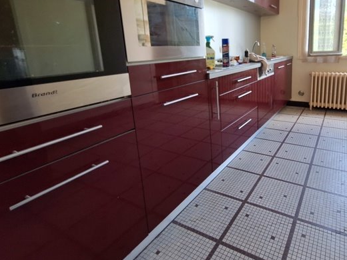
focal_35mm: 20
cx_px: 234
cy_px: 93
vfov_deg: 64.7
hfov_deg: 78.8
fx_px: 200
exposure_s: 1/50
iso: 40
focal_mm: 1.74
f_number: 2.2
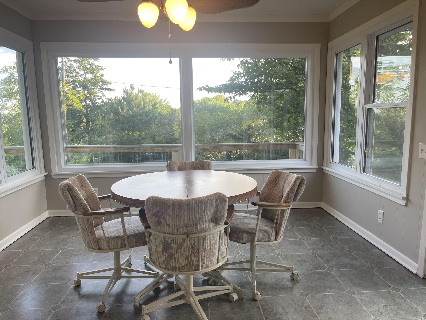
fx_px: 308
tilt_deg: -9.1
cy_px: 160
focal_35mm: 25
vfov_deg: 54.9
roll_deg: +0.7
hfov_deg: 69.4
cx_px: 213
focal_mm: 5.1
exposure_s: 1/120
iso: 40
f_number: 1.6
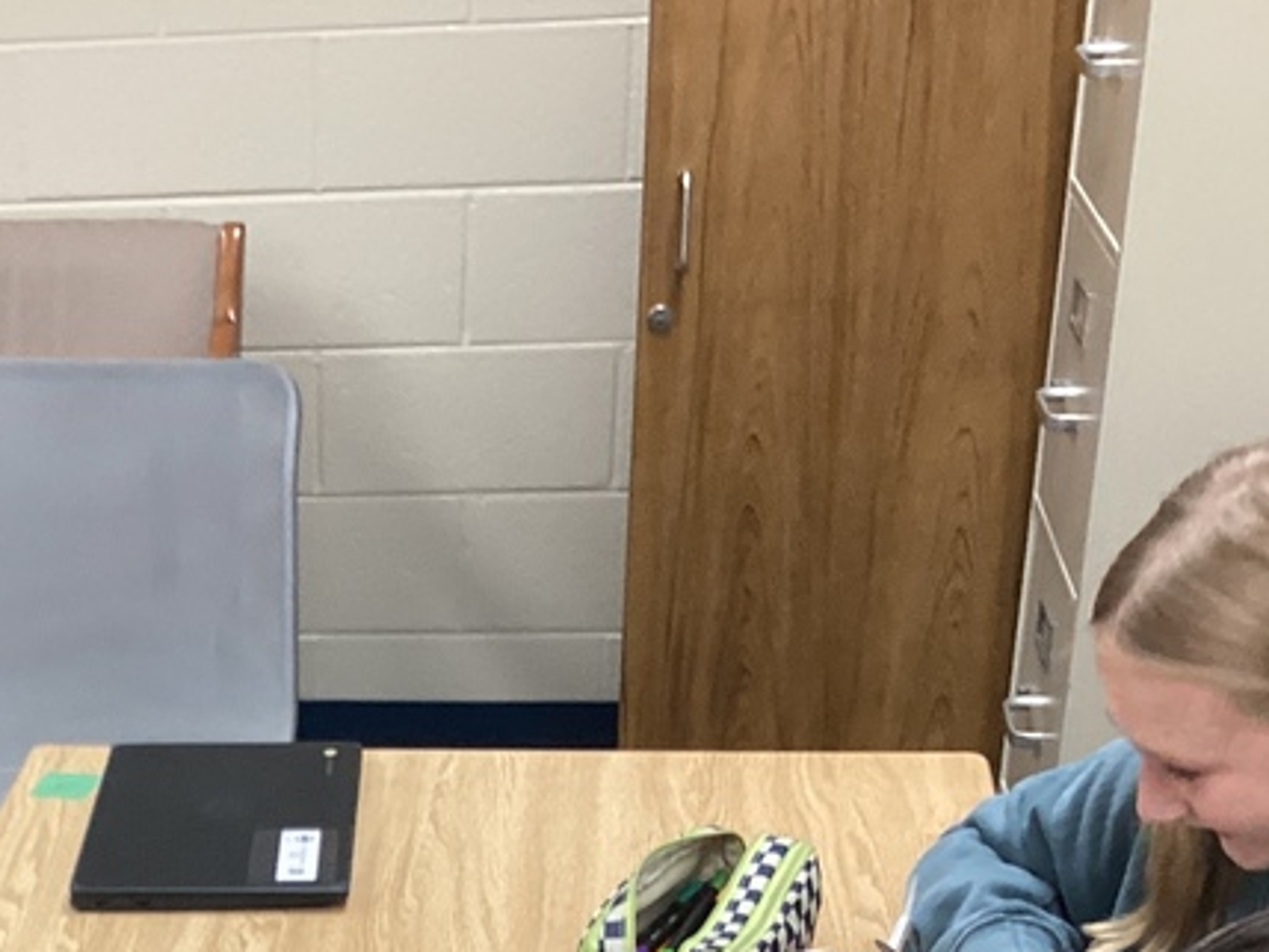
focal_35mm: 74
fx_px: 2714
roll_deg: +4.2
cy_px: 1118
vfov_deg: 18.9
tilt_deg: -29.0
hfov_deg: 25.0
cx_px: -18
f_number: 2.4
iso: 125
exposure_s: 1/50
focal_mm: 3.3
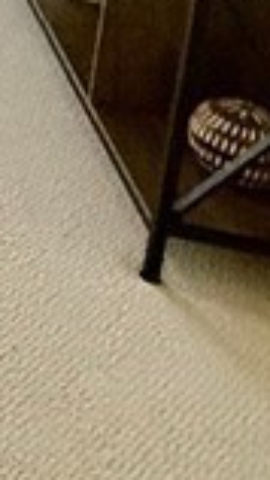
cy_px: -410
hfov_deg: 8.1
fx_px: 1259
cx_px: -780
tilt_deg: -11.4
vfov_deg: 17.2
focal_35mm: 99
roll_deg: -0.1
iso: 160
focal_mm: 2.22
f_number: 2.2
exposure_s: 1/120
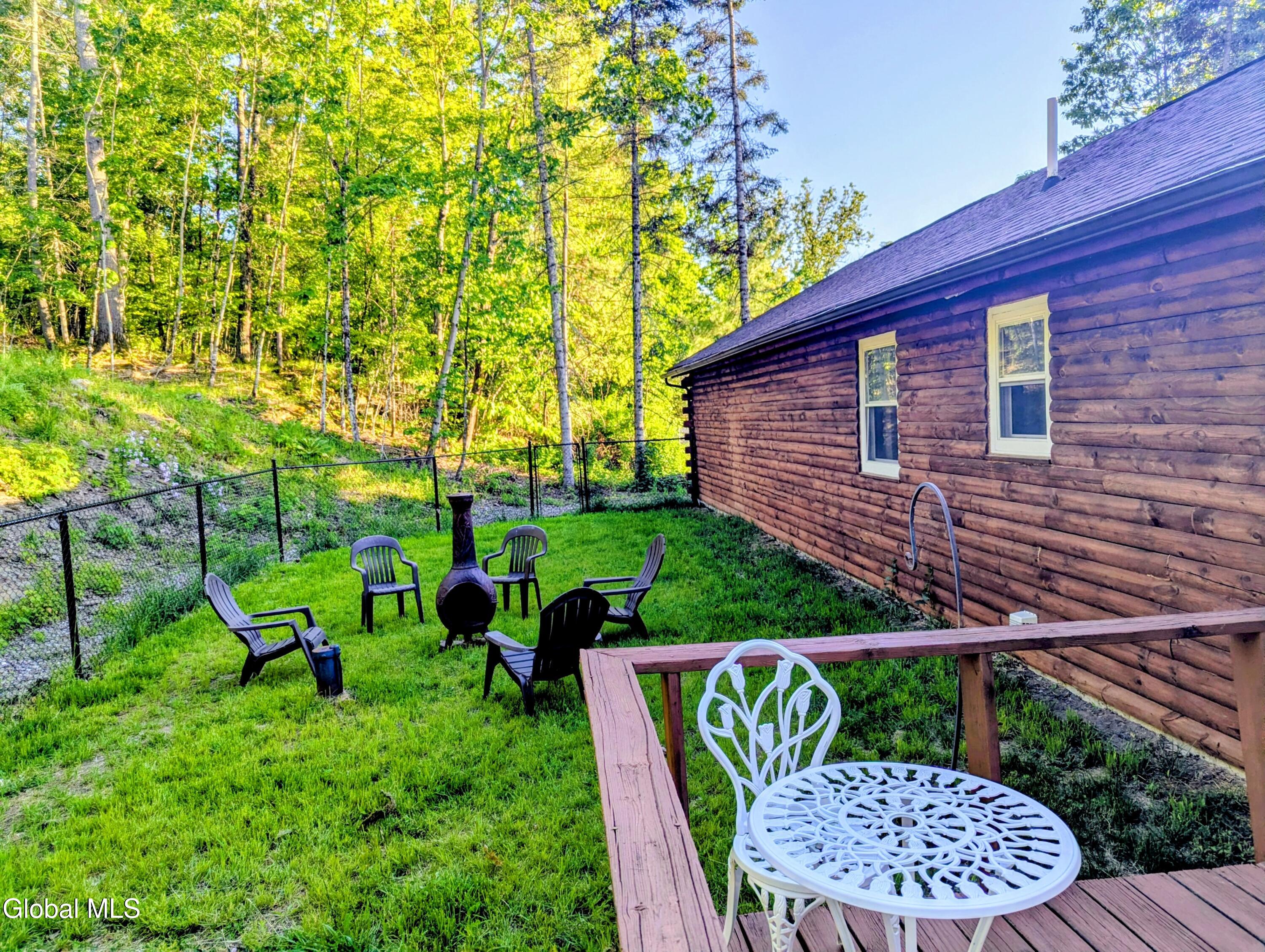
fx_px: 878
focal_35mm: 24
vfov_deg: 56.9
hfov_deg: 71.5
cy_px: 476
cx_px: 632
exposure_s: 1/884
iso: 49
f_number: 1.85
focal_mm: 6.81
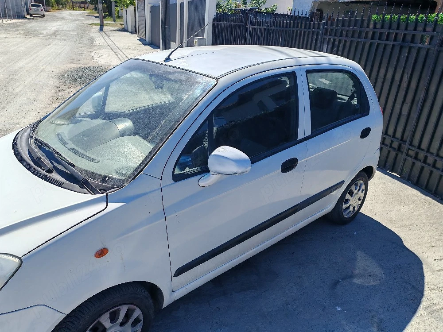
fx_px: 346
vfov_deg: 51.4
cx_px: 222
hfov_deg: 65.3
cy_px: 166
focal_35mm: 27
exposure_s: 1/3333
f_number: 1.95
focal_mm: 5.52
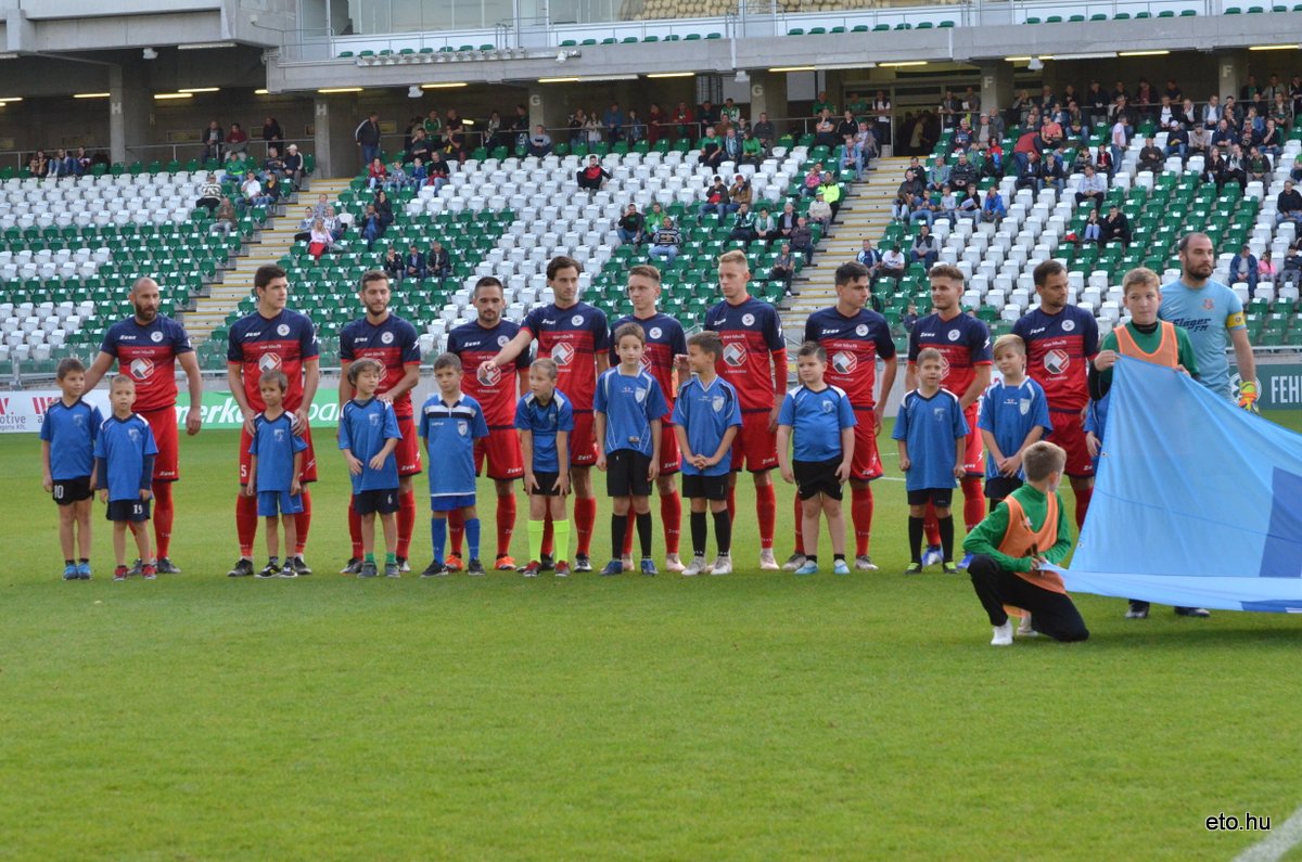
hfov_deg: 19.5
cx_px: 651
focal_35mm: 105
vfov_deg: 13.0
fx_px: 3790
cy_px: 431
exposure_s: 1/640
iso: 2000
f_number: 6.3
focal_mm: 70
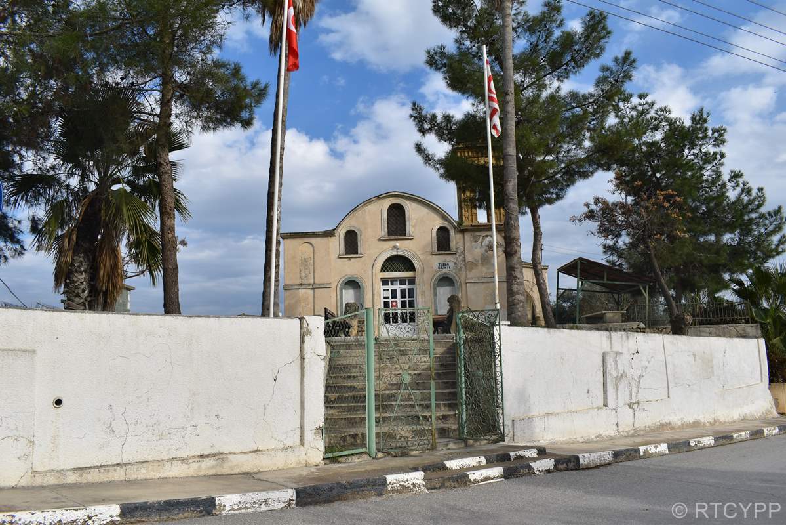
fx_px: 590
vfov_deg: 48.0
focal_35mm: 27
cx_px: 393
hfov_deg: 67.4
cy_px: 262
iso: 100
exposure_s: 1/320
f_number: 9
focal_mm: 18
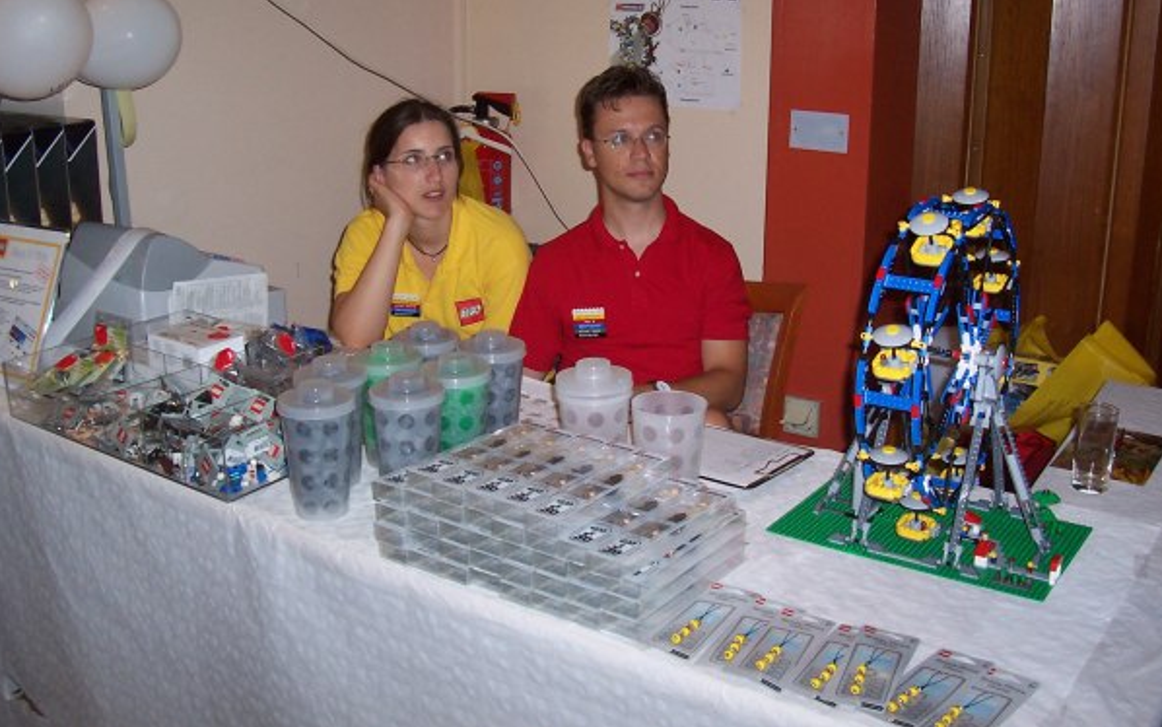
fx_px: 1267
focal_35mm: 40
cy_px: 287
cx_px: 587
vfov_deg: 31.9
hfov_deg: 49.3
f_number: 2.8
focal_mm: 5.6
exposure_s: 1/60
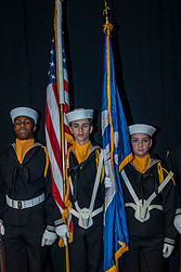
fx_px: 257
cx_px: 105
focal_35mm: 34
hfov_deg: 38.7
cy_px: 151
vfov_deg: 55.7
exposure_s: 1/125
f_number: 2.8
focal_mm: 19
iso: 2000
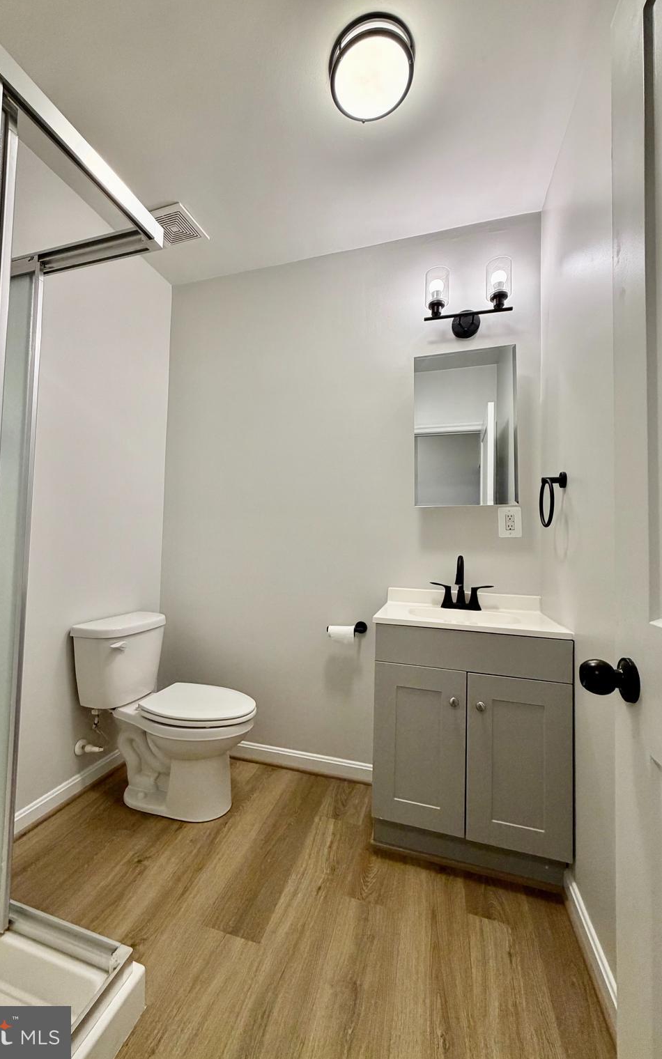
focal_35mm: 15
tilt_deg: +3.8
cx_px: 298
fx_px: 433
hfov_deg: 74.6
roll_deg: -0.3
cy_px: 528
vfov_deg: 101.5
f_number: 2.2
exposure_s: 1/120
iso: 160
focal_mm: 2.22
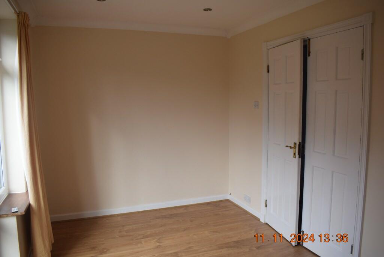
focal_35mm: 27
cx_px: 192
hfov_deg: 67.4
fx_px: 288
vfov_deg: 48.0
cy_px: 128
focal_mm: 18
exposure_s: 1/125
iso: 400
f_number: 5.6
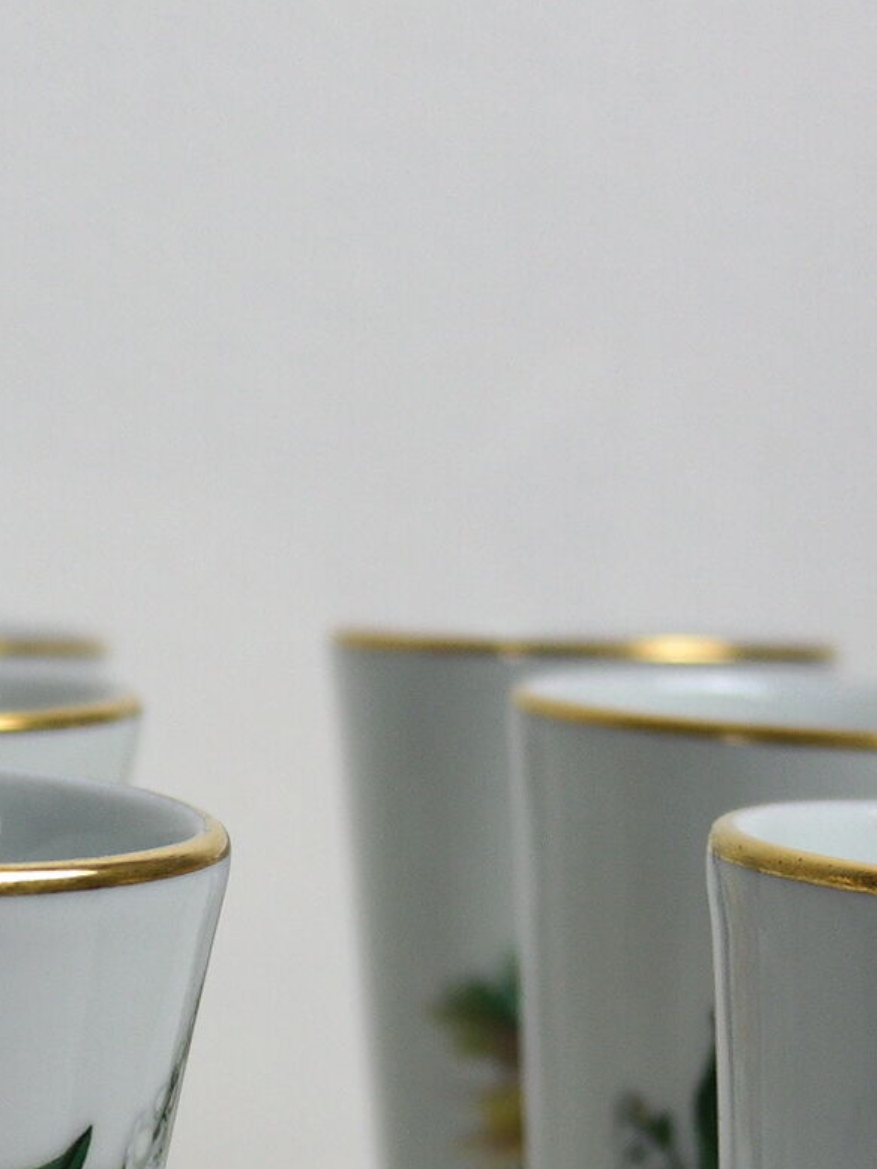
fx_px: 4087
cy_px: 1445
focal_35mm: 121
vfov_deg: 15.6
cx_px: -226
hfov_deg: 11.9
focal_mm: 22
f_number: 3.5
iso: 200
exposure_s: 1/80
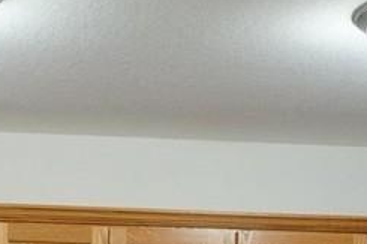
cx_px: 145
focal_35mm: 146
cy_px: 530
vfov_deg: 8.7
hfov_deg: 14.1
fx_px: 1487
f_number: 4
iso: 2000
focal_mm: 22
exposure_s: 1/160
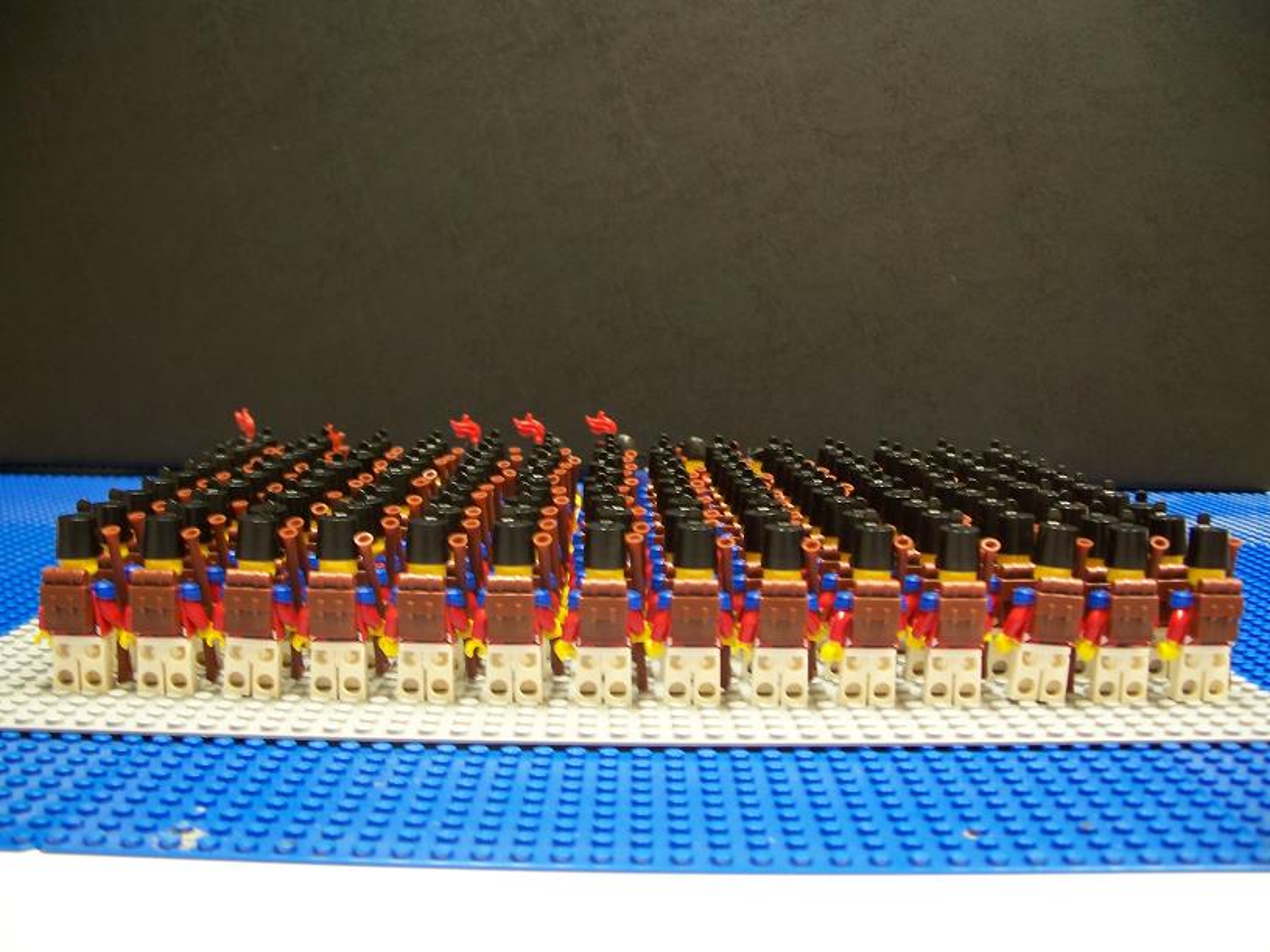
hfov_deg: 50.1
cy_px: 476
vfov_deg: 38.7
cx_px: 635
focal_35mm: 37
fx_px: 1357
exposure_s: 1/8
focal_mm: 7.8
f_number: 2.8
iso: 200
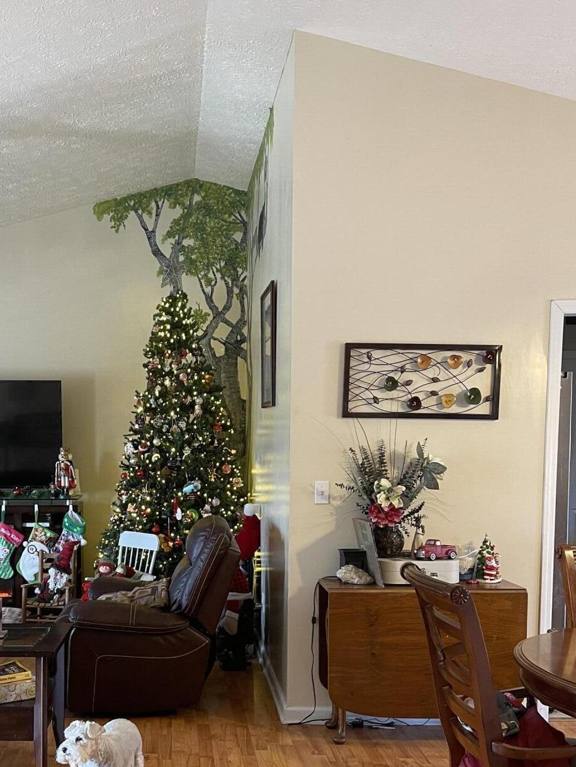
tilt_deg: -4.0
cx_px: 178
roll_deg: -0.7
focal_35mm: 41
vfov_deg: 45.1
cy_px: 510
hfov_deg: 34.7
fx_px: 910
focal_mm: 5.1
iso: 160
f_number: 1.6
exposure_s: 1/60
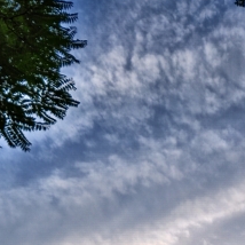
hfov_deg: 17.0
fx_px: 817
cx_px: 149
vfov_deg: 15.6
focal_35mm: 102
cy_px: 378
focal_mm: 24
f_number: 4
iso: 126
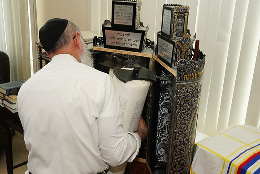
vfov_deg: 32.6
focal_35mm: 41
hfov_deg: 47.4
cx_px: 130
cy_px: 87
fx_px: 296
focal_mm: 41
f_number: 10
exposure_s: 1/100
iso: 5000
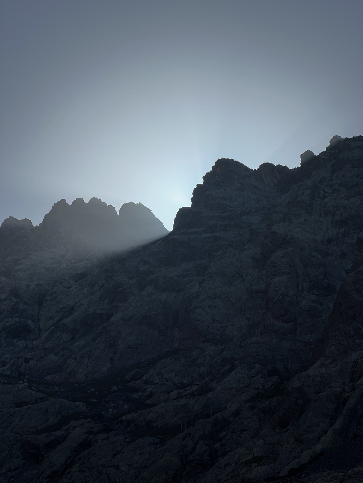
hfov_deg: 19.1
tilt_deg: +29.6
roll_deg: +0.4
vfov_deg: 25.3
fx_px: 1077
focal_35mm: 77
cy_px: 242
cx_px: 182
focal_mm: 9
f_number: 2.8
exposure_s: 1/1815
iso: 32
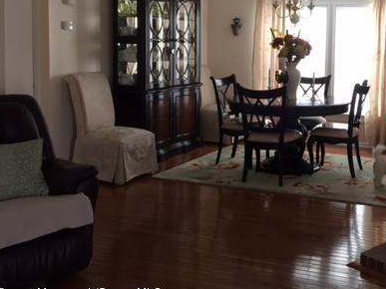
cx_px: 310
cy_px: 74
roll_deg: -1.3
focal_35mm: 48
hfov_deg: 38.2
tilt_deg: -3.6
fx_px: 535
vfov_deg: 29.8
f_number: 2.2
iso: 64
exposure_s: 1/30
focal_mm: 4.15
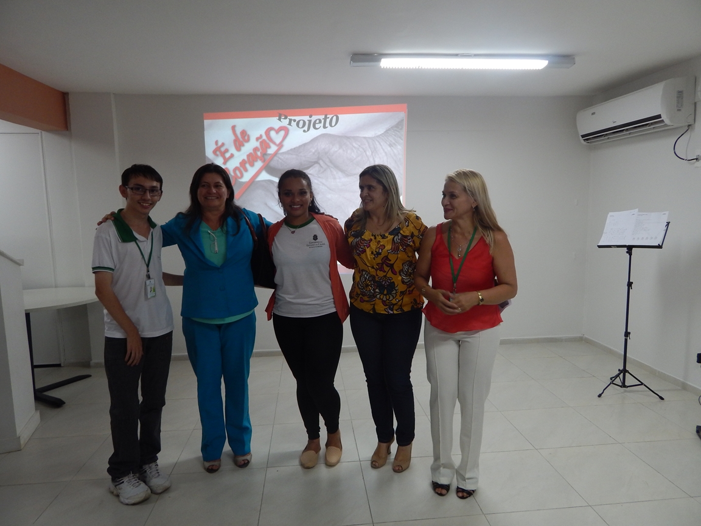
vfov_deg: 58.9
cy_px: 263
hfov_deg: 73.9
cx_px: 350
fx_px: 466
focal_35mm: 23
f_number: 3
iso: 160
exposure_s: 1/30
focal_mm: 4
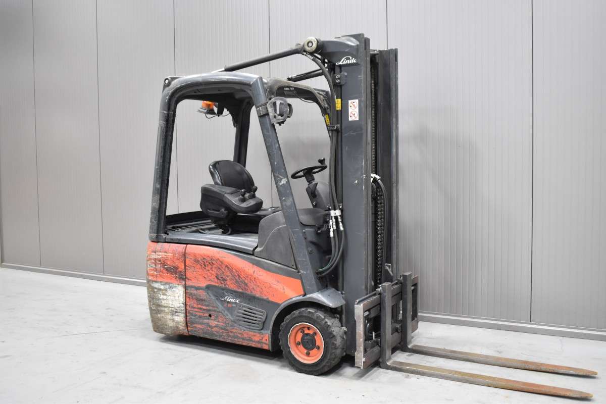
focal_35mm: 34
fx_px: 581
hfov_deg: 55.1
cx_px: 303
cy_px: 202
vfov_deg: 38.4
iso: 1600
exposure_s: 1/30
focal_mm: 23
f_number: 4.5
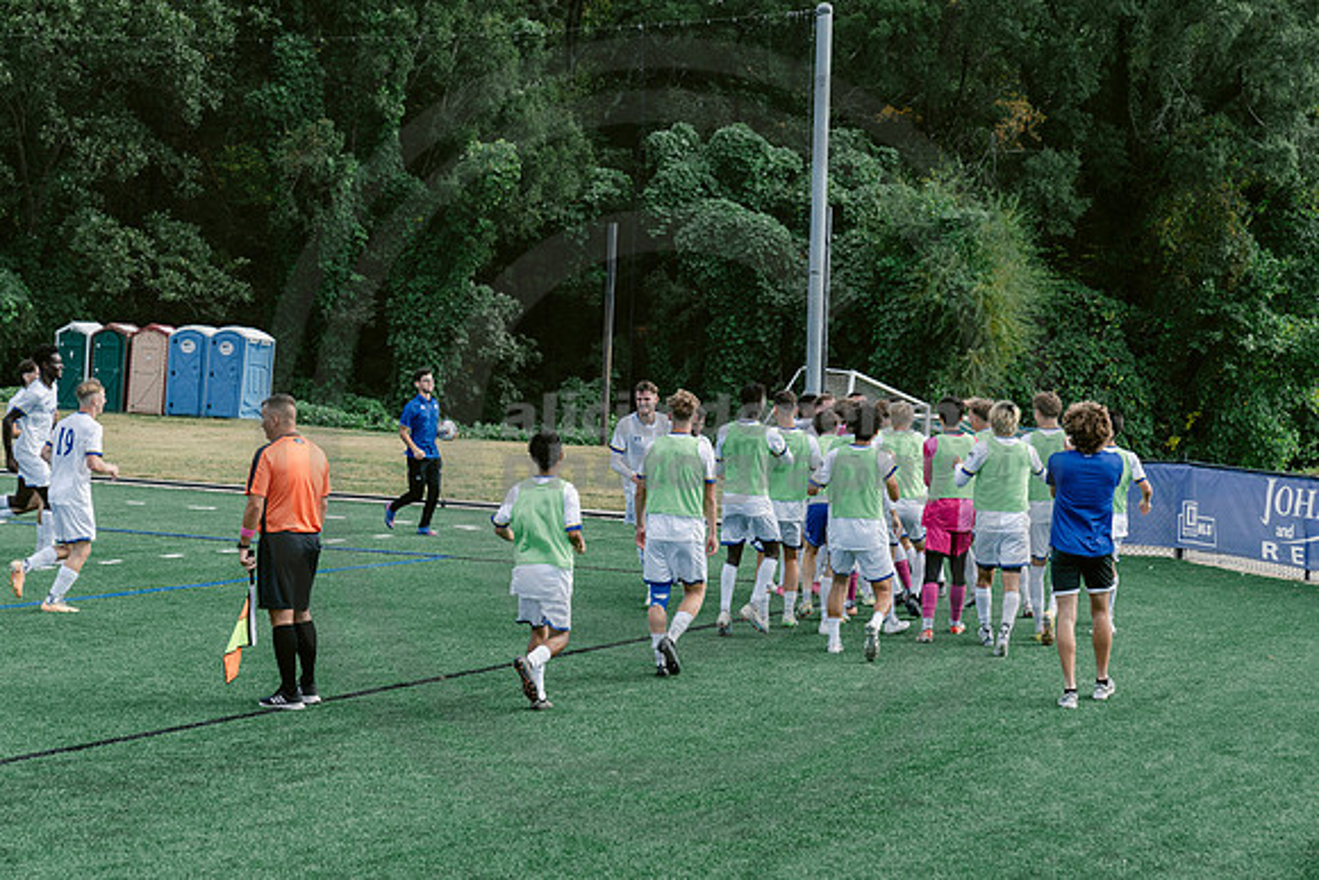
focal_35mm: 70
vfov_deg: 19.5
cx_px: 660
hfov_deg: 28.8
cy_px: 440
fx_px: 2565
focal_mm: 70
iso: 640
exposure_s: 1/800
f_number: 5.6
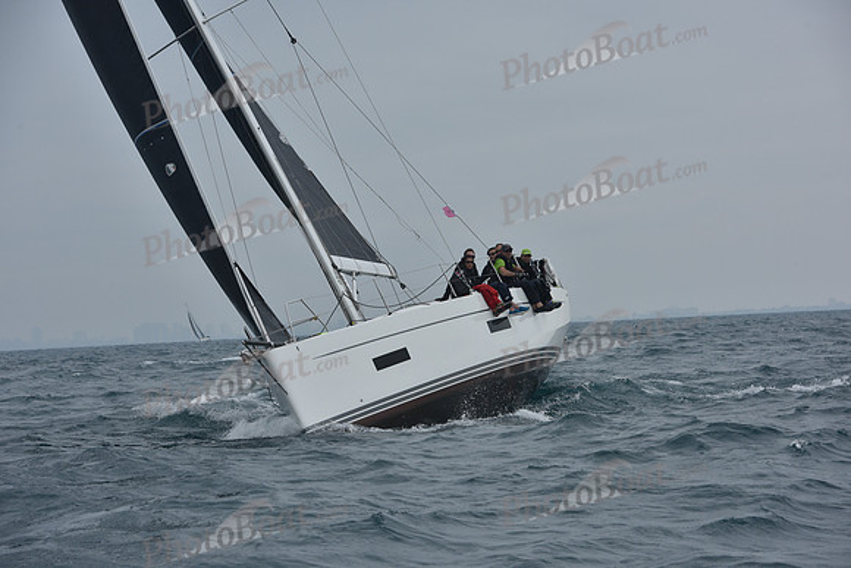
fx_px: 3310
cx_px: 426
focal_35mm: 140
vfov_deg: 9.8
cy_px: 284
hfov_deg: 14.7
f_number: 8
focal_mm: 140
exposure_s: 1/800
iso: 250
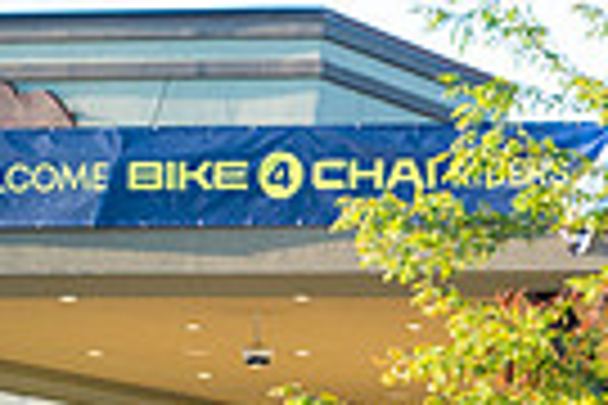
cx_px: 1085
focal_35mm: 300
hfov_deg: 6.7
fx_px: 5066
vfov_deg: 4.5
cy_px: 738
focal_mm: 70
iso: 400
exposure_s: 1/250
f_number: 5.6
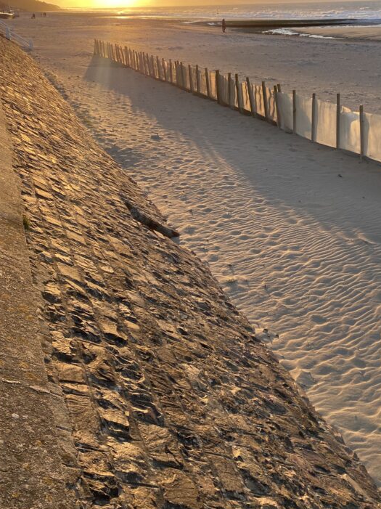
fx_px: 558
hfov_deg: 37.0
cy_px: 209
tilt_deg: -19.3
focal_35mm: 38
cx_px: 273
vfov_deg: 48.8
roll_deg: +0.9
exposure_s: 1/957
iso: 32
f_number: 1.8
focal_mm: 4.25
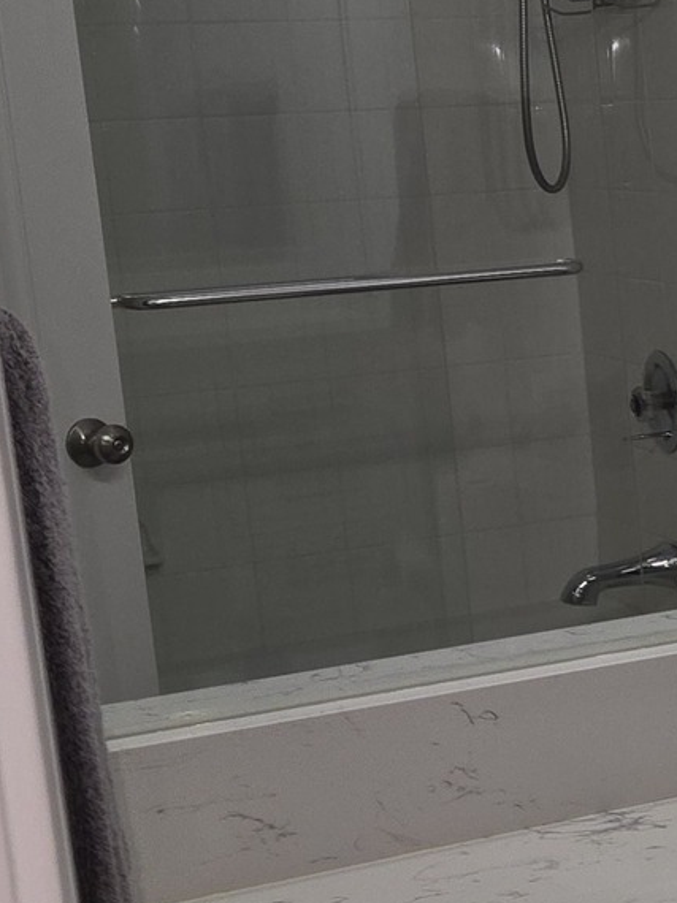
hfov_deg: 13.9
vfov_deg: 21.1
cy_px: 534
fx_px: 2427
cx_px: 1278
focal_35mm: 93
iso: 40
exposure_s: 1/60
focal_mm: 5.4
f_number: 1.8
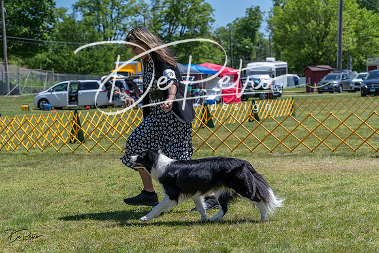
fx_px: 874
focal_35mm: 83
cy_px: 126
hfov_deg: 24.5
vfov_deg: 16.5
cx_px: 190
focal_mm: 83
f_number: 6.3
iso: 800
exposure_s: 1/2500
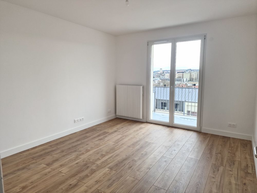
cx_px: 128
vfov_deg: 58.9
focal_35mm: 23
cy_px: 96
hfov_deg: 73.9
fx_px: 171
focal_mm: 6.4
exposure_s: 1/180
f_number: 1.8
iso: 200
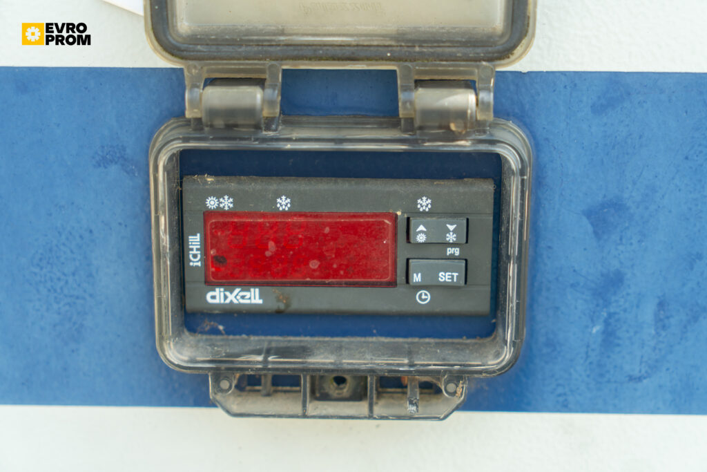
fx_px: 1159
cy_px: 236
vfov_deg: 23.0
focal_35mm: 59
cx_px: 354
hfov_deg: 33.9
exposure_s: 1/100
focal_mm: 59
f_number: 5
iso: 100
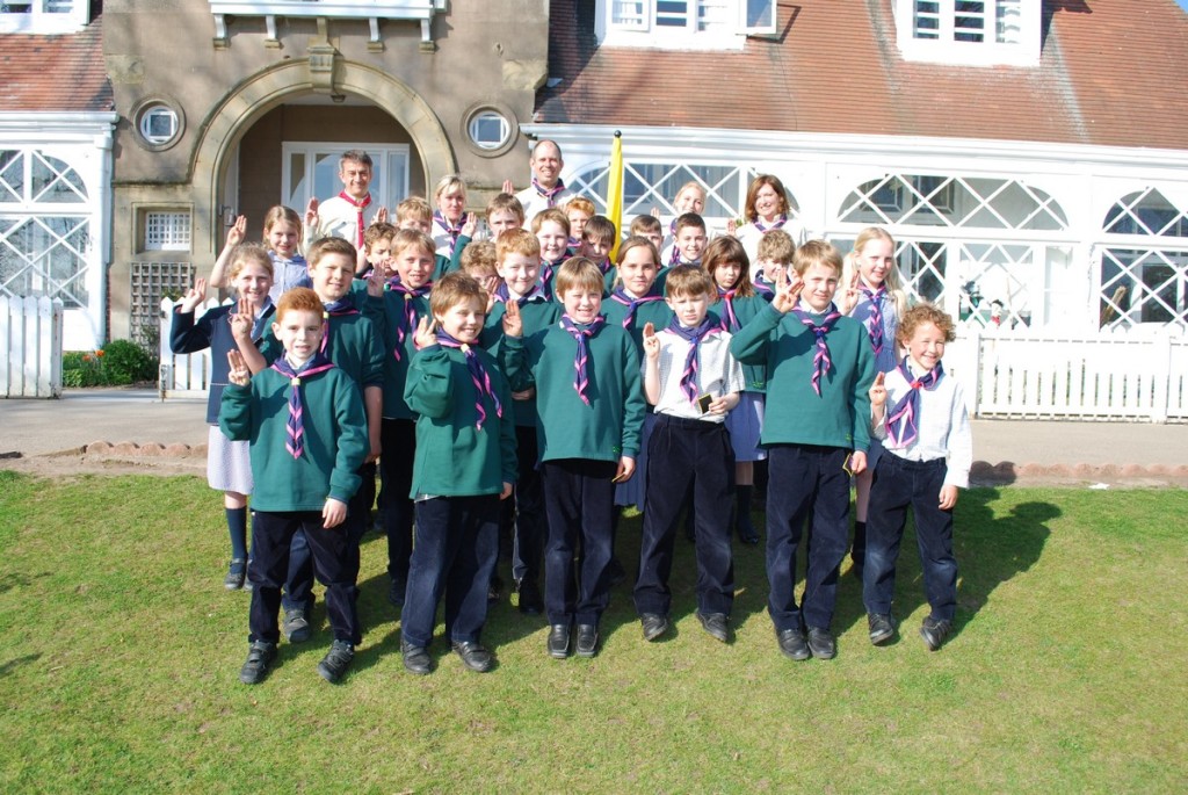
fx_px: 991
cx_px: 594
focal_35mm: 30
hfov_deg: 61.9
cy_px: 398
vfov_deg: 43.7
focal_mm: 20
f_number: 6.3
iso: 100
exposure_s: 1/200
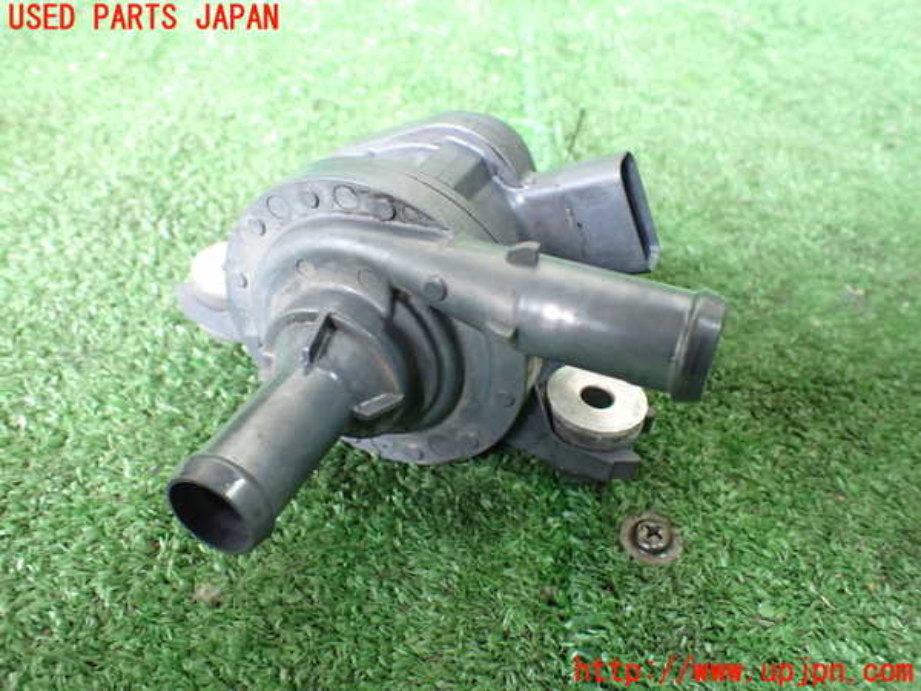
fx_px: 798
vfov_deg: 46.8
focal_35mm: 30
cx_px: 460
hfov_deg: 60.0
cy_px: 346
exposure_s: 1/50
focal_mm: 5.4
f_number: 2.3
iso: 800
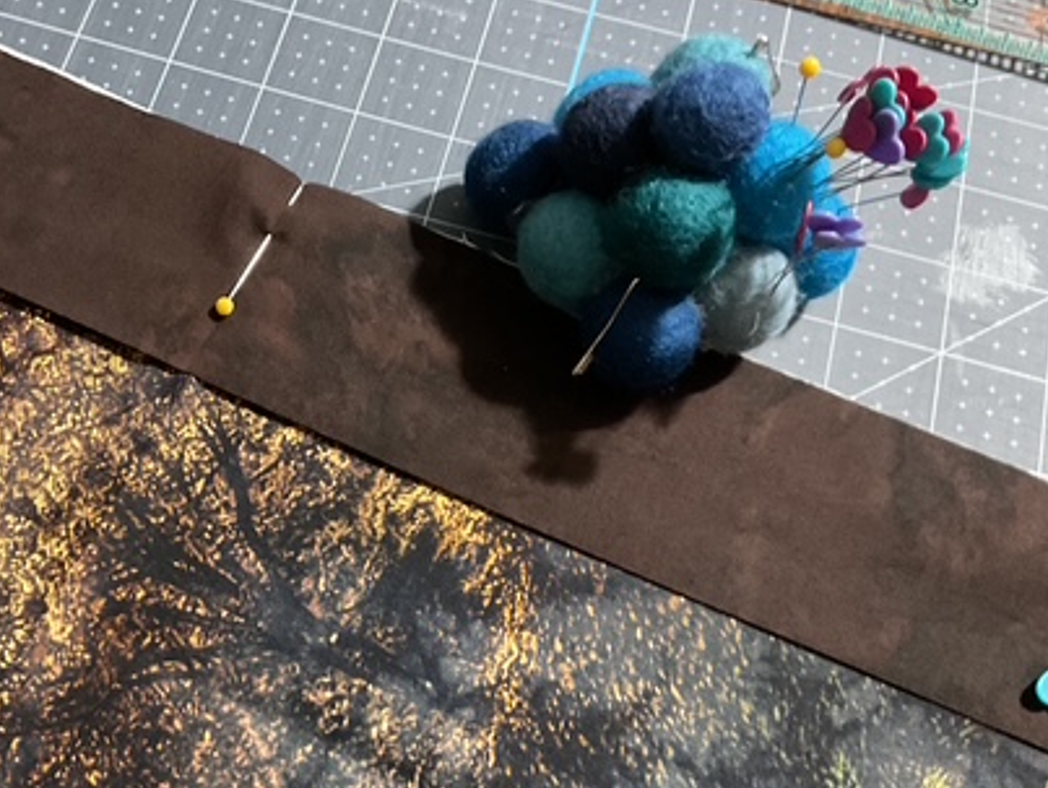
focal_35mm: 46
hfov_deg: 40.0
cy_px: 497
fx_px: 1394
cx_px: 257
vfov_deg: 31.4
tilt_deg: -67.4
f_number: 1.8
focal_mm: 3
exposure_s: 1/30
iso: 500
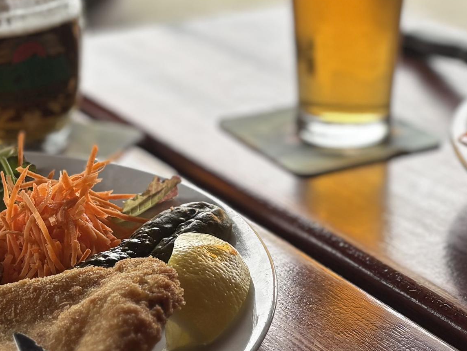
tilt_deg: -23.0
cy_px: 145
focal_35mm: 93
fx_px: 1255
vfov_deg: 15.9
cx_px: 290
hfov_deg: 21.0
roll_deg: +0.0
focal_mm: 5.96
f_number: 1.6
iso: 50
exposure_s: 1/376
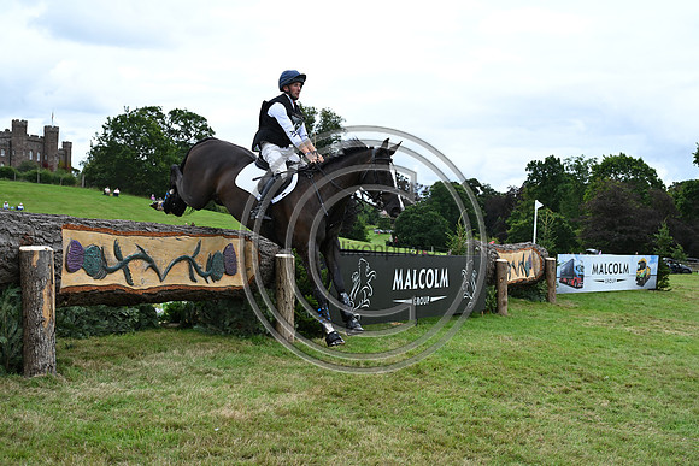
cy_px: 233
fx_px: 971
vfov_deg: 27.0
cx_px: 350
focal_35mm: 50
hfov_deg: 39.6
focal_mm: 50
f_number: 5.6
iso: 800
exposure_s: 1/1250
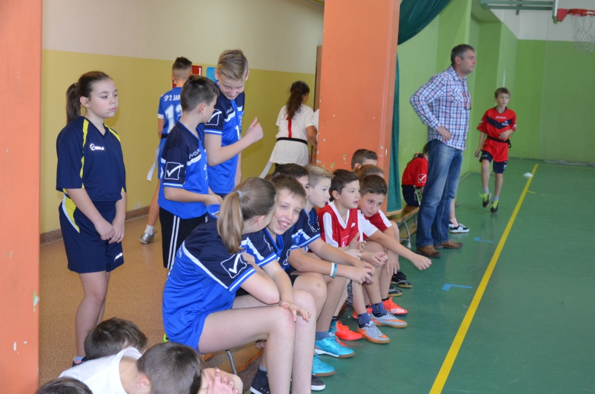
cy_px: 197
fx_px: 841
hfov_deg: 39.0
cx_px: 298
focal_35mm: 51
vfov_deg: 26.4
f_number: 4.2
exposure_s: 1/60
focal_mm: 34
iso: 1100
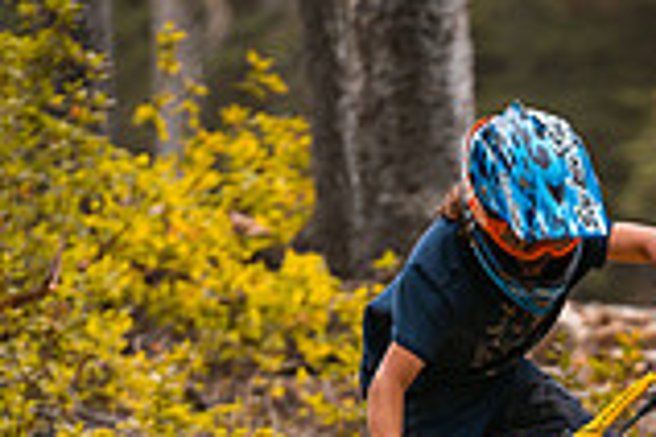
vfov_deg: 1.9
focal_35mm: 729
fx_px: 13283
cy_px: 594
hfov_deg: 2.8
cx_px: 594
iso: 320
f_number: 2.8
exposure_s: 1/1600
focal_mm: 200
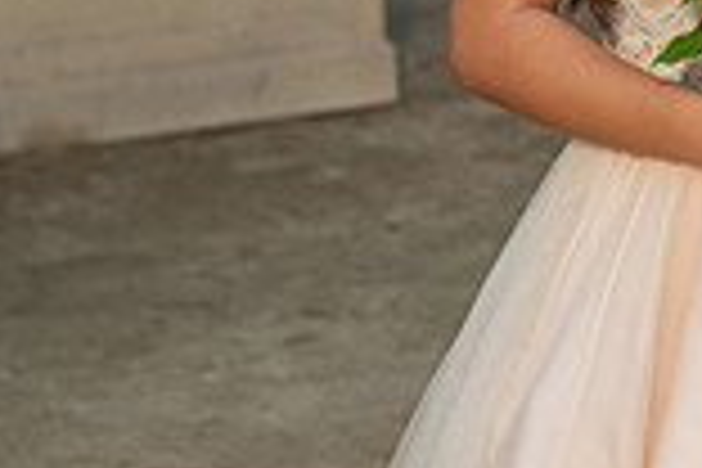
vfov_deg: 6.0
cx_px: 1084
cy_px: -385
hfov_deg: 9.0
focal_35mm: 223
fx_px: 4348
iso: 320
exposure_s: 1/200
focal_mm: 60
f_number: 4.5
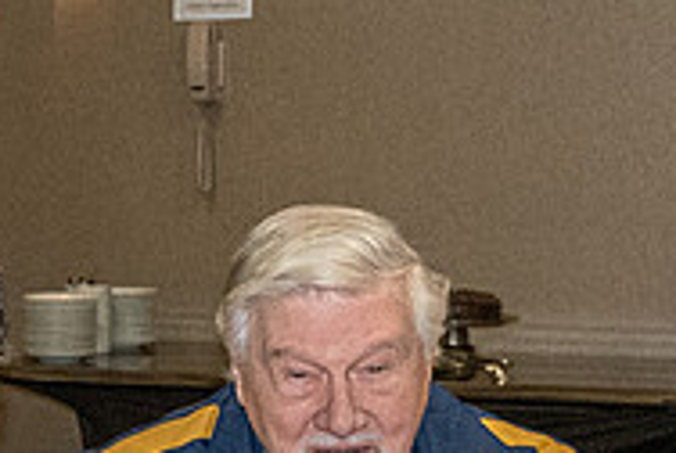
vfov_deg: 10.8
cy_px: 523
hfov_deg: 15.6
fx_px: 2351
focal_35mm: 125
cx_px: -179
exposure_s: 1/125
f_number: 6.3
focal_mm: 24
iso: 6400
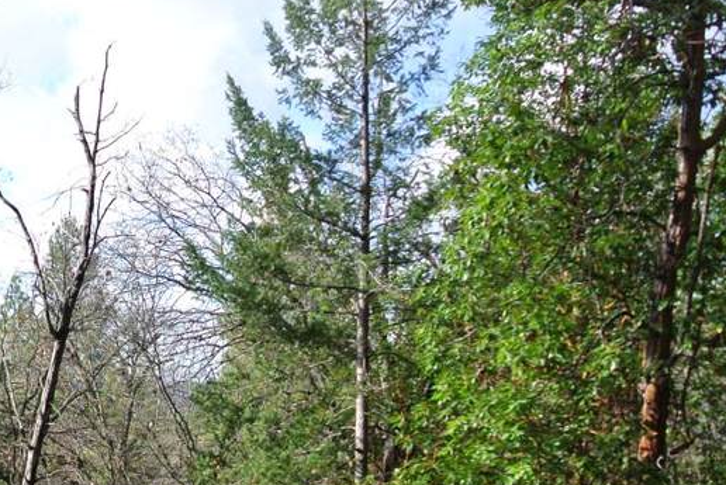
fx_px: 1352
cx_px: -96
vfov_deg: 20.2
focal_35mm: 67
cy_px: 362
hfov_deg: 27.2
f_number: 4.5
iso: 100
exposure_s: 1/400
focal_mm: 10
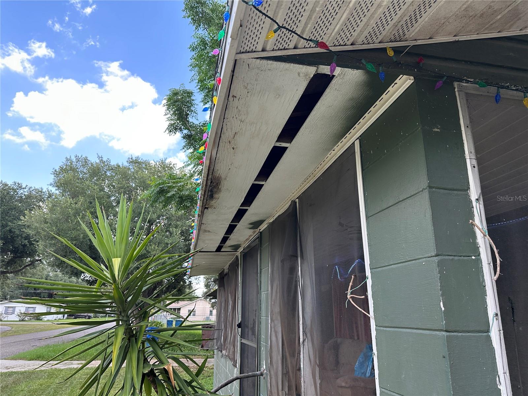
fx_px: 366
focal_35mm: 24
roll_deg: +1.6
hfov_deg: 71.6
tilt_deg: +17.6
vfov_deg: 56.8
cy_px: 198
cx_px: 264
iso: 80
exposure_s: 1/491
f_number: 1.78
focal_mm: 6.86
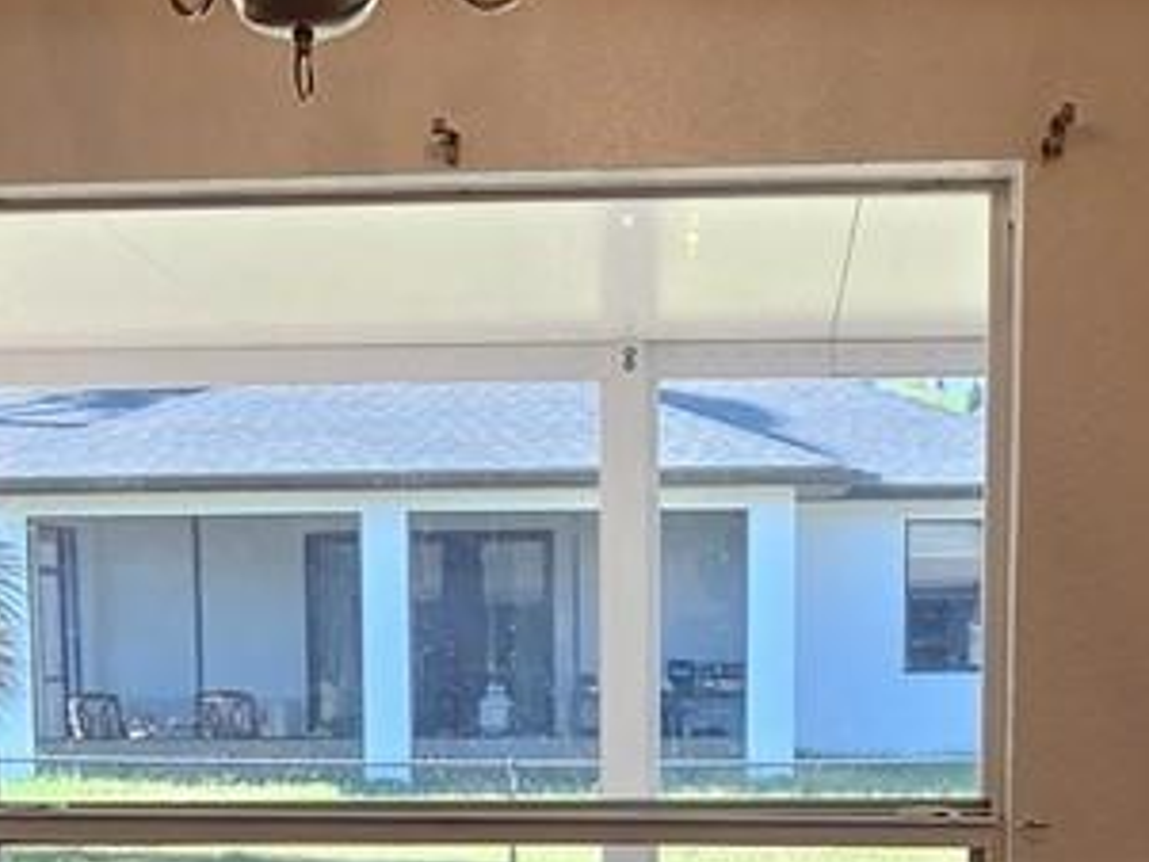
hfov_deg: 28.1
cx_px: 515
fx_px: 2291
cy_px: 1022
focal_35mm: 69
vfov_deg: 20.1
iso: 50
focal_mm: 2.2
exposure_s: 1/60
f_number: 2.2
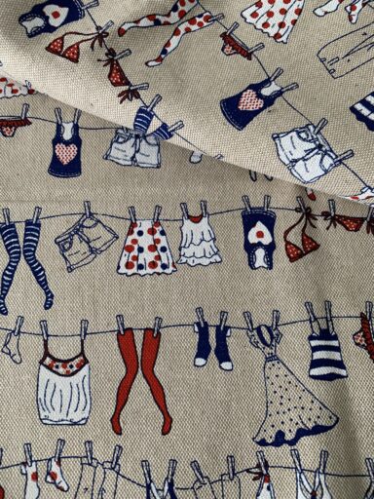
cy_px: 250
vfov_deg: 67.3
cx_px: 187
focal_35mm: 26
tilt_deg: -74.0
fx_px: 375
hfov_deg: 53.1
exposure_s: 1/60
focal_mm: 4.25
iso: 100
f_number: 1.8
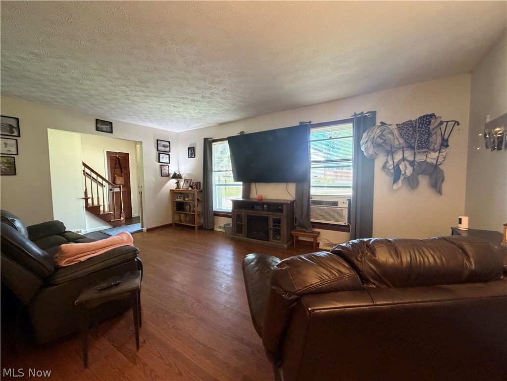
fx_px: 205
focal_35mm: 14
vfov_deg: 85.7
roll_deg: +0.7
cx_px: 254
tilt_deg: -4.1
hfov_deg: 102.1
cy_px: 190
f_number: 2.2
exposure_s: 1/60
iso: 500
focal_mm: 2.22
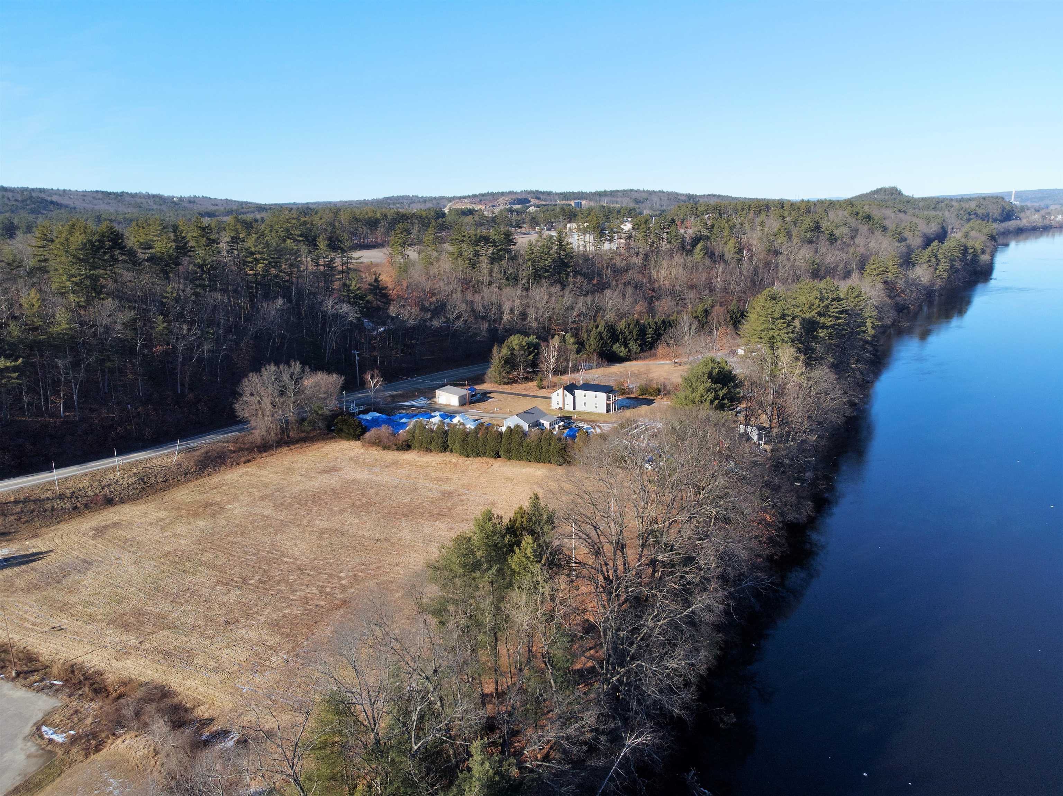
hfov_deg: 71.6
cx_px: 532
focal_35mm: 24
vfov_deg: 56.8
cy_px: 398
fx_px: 737
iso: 100
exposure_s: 1/640
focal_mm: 4.5
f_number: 2.8
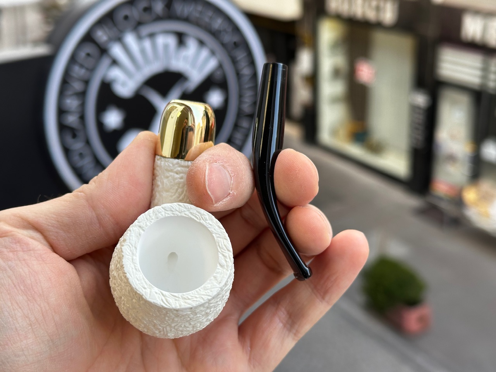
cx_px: 248
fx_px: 688
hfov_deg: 39.7
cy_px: 186
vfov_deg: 30.3
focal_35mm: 48
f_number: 1.78
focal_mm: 6.86
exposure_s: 1/186
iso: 64
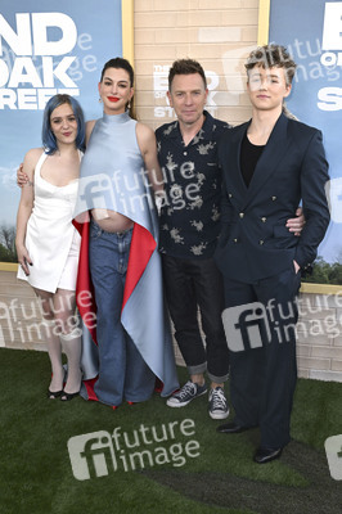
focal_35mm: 35
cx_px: 171
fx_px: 500
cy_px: 257
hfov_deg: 37.8
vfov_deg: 54.5
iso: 640
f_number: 6.3
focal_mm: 35
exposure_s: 1/250
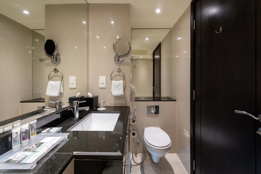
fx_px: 102
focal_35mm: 14
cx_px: 130
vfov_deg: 81.2
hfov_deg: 104.2
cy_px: 87
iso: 250
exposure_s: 1/5
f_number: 8
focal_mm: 14
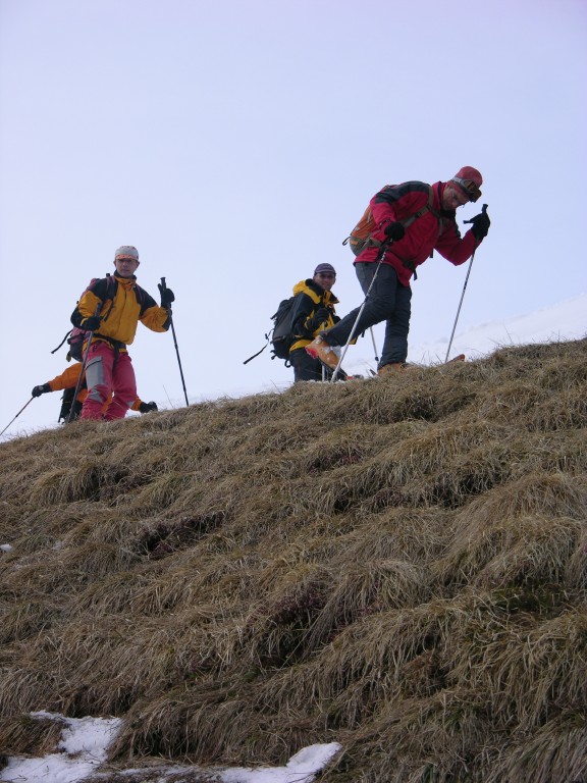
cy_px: 392
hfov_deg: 14.8
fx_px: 2261
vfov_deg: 19.6
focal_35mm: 100
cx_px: 294
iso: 50
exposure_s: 1/126
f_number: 3.6
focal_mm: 25.4
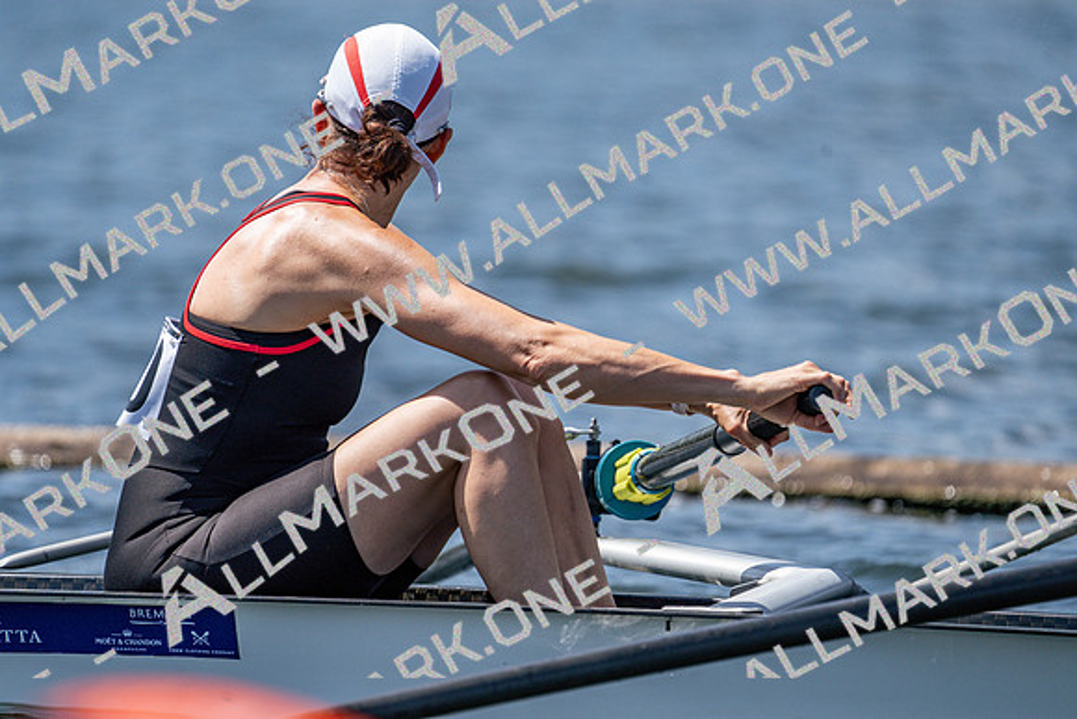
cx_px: 538
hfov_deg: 3.9
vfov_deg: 2.6
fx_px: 15829
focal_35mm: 529
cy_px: 360
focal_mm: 529
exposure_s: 1/2000
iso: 320
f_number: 6.3
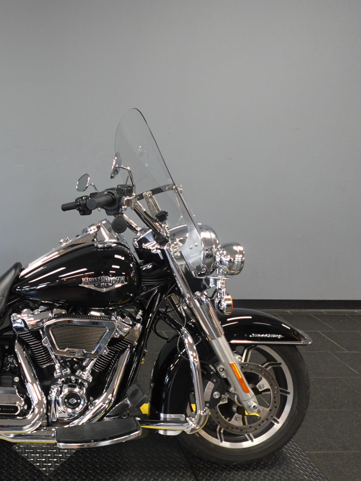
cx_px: 36
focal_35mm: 29
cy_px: 241
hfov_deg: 44.0
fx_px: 403
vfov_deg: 61.7
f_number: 2
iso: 640
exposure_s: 1/80
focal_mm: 7.6
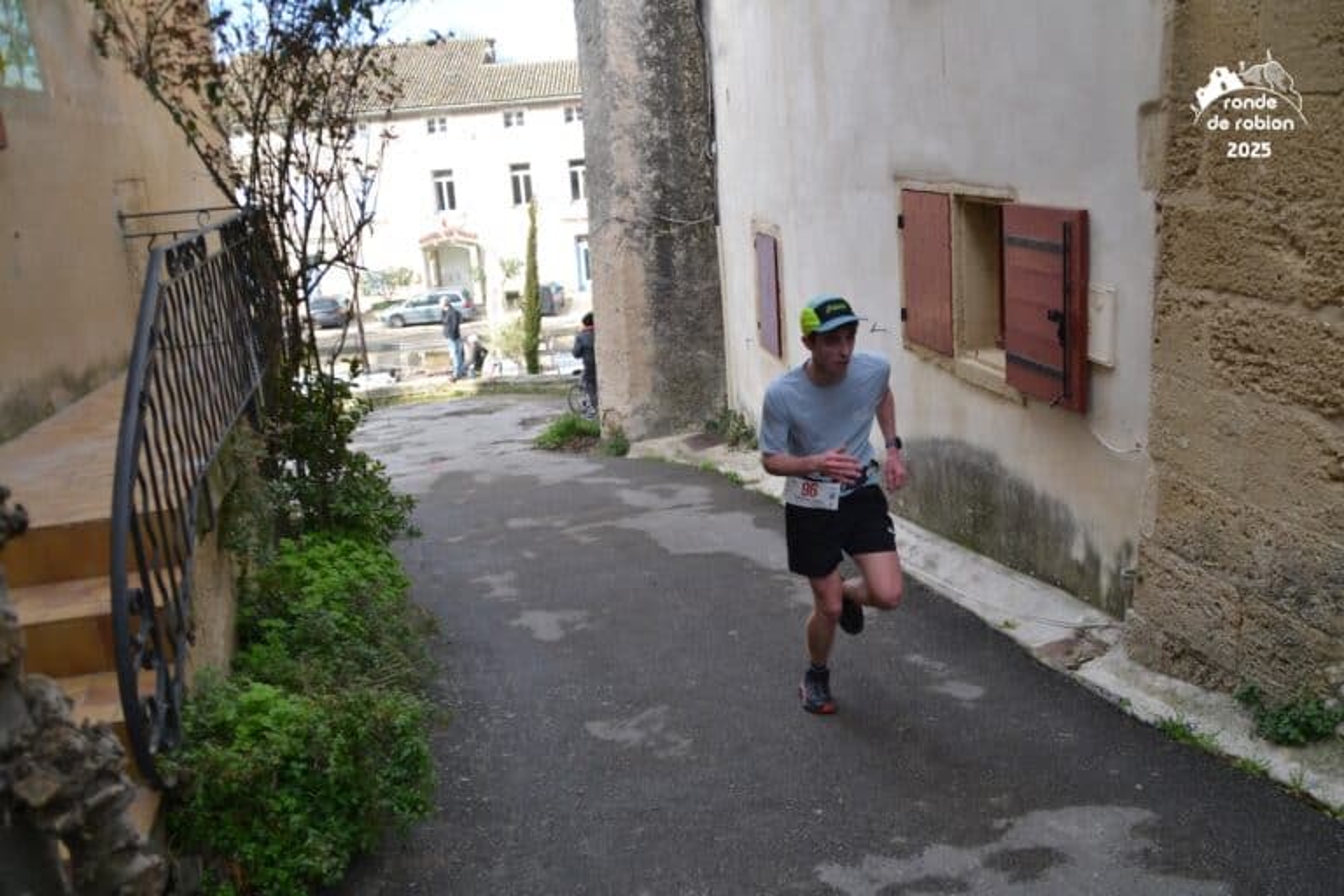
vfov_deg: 40.0
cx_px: 672
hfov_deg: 57.2
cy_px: 448
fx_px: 1232
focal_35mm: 33
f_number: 4
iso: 400
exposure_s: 1/800
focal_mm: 22
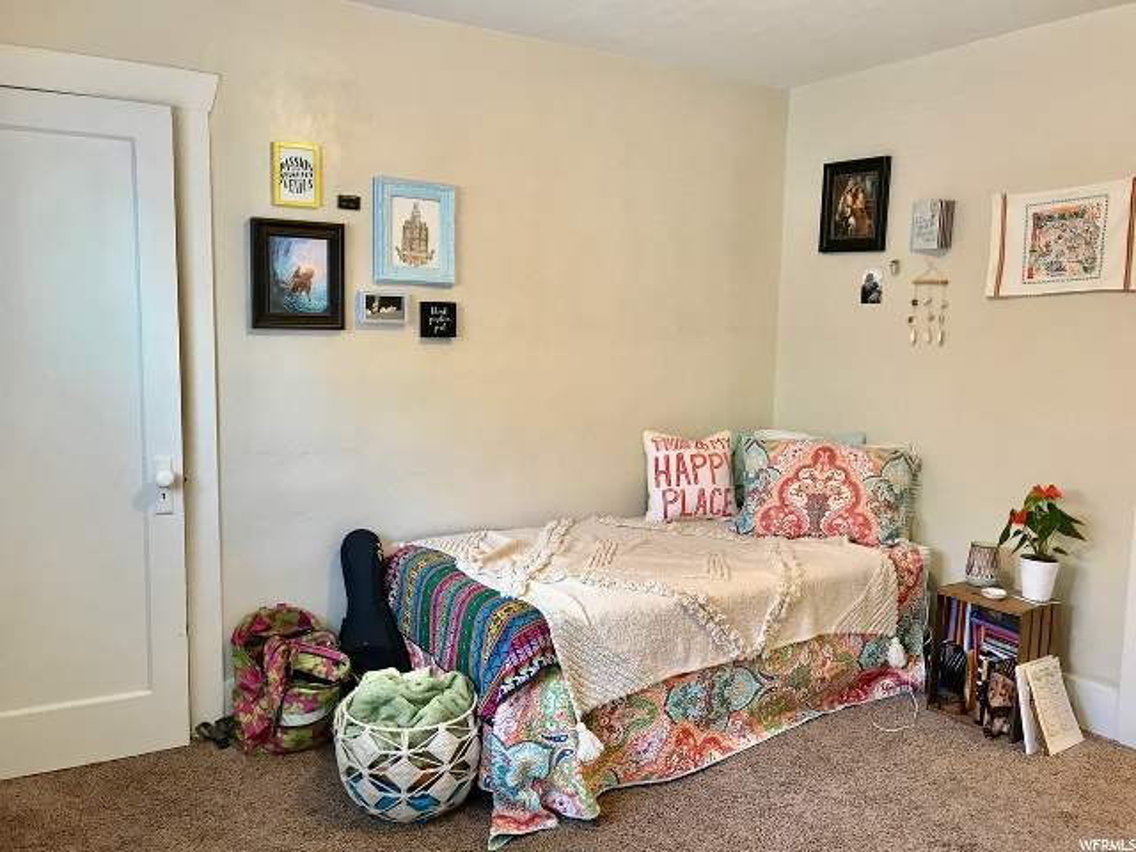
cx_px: 568
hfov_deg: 63.4
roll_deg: -0.4
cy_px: 426
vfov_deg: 49.7
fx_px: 919
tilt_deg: -7.0
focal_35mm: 28
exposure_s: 1/20
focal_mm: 3.99
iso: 40
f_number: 1.8
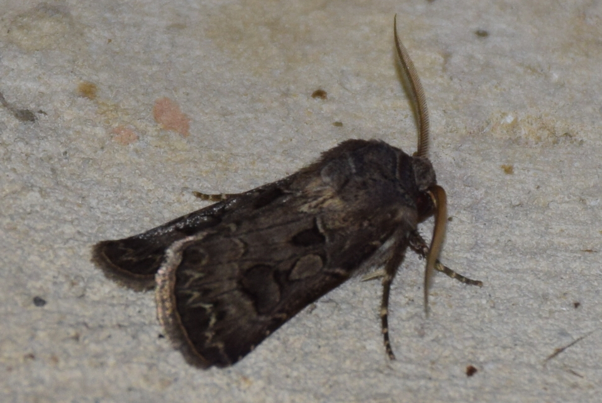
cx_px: 301
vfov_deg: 6.6
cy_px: 202
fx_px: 3515
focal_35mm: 210
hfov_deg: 9.8
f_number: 5.6
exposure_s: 1/60
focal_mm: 140
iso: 320
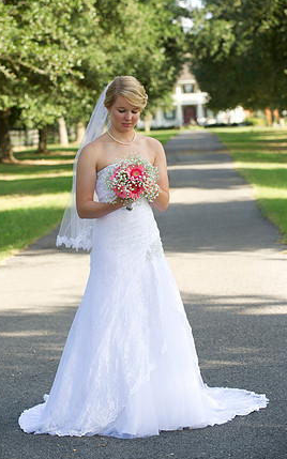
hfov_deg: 10.6
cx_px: 130
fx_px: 1552
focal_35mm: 124
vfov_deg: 16.8
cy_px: 236
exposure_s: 1/250
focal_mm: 116
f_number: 5
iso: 320
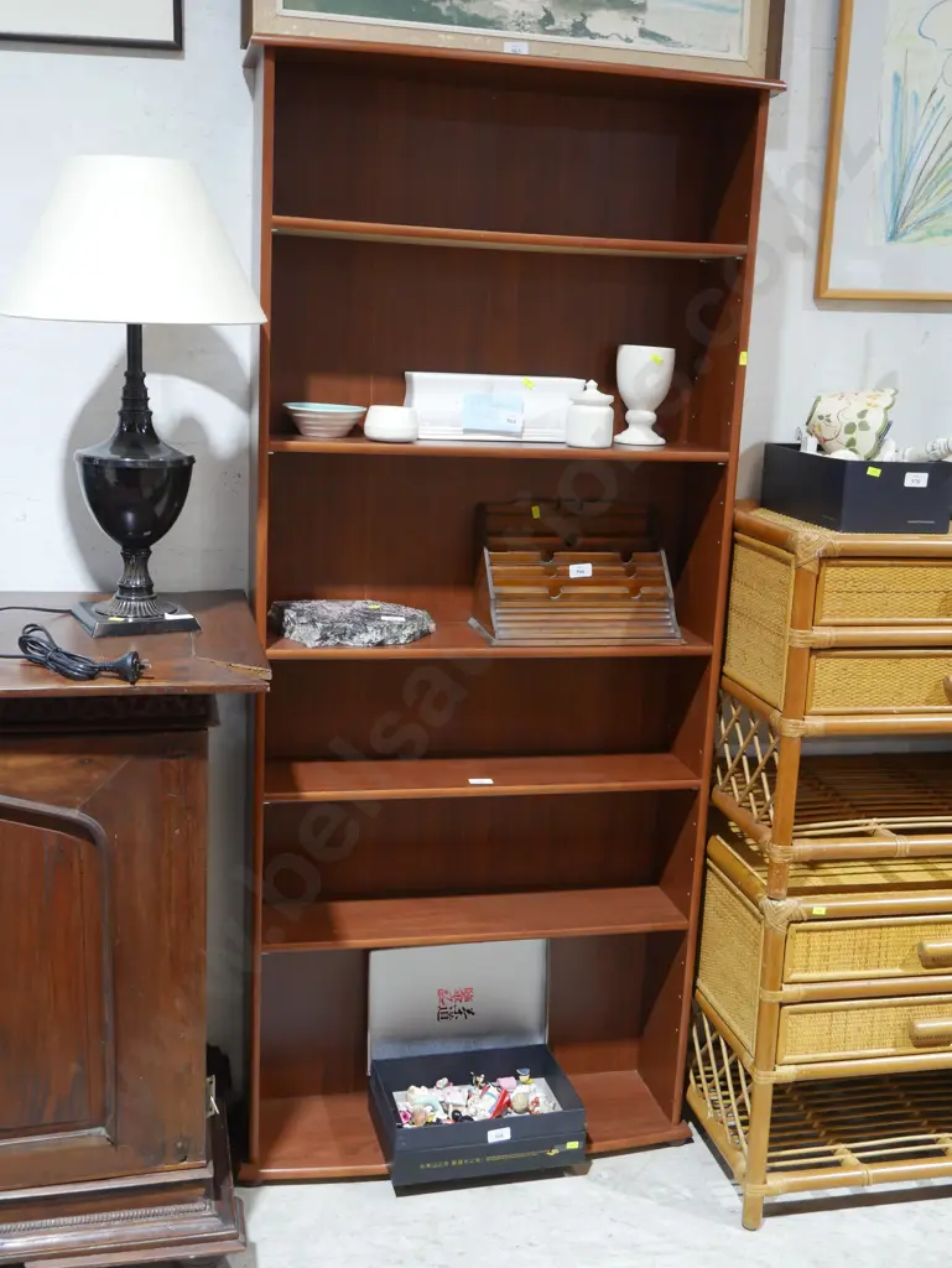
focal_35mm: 38
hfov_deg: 37.8
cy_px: 634
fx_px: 1392
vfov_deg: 49.0
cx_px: 476
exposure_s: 1/60
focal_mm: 19
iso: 1250
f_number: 4.5
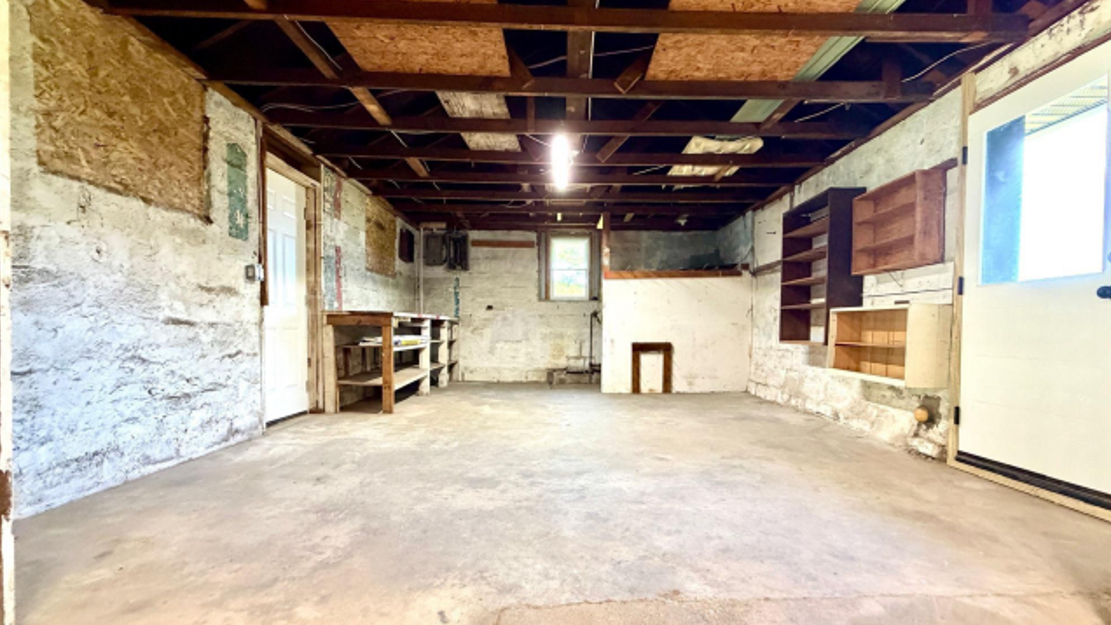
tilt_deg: -1.5
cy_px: 340
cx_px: 570
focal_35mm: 16
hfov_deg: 99.3
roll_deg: -0.1
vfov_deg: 67.0
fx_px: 471
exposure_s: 1/60
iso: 400
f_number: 2.2
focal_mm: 2.22
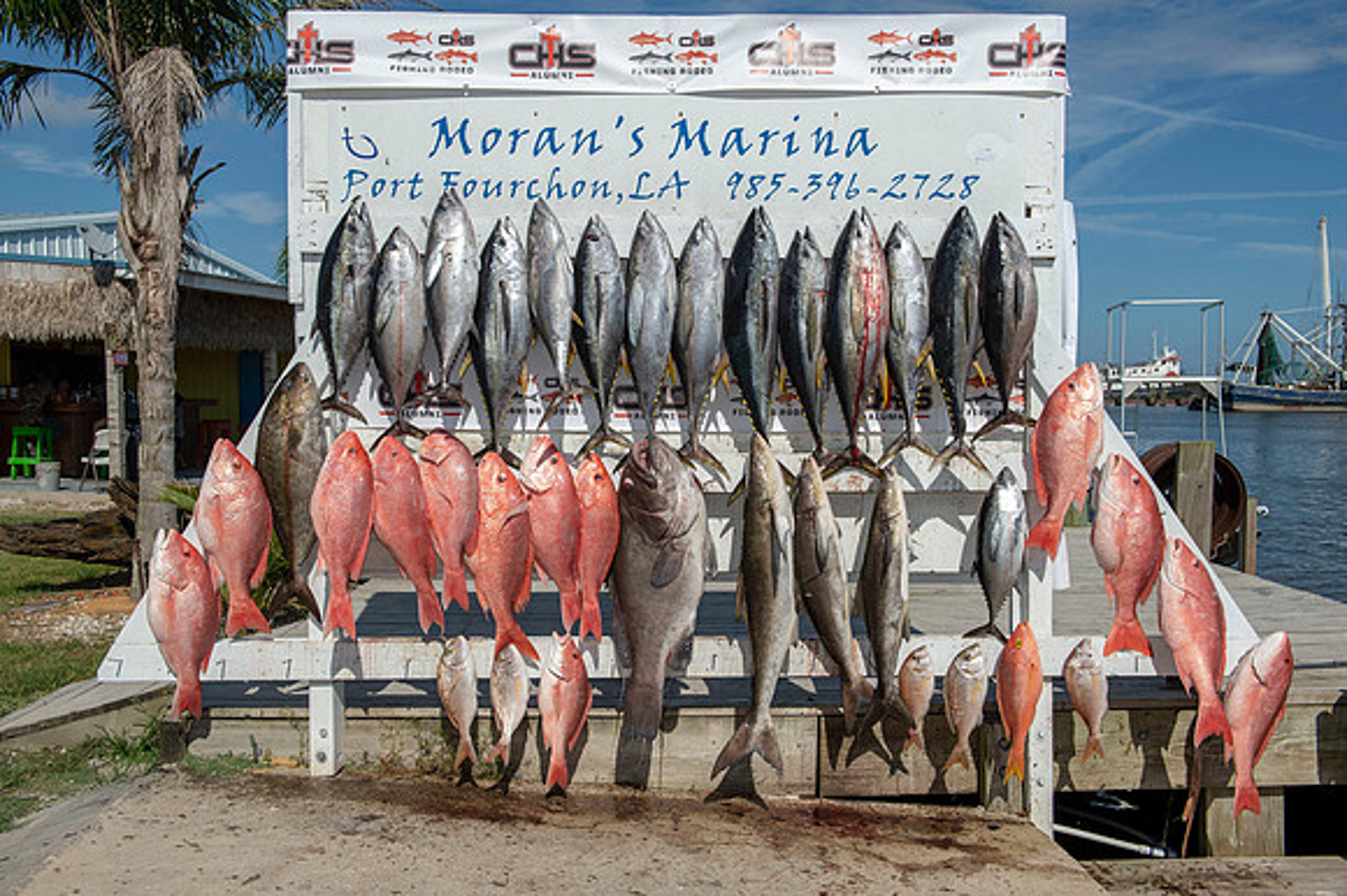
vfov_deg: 38.8
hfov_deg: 55.8
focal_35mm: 34
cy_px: 448
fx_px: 1271
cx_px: 674
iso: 50
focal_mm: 34
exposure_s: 1/250
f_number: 9
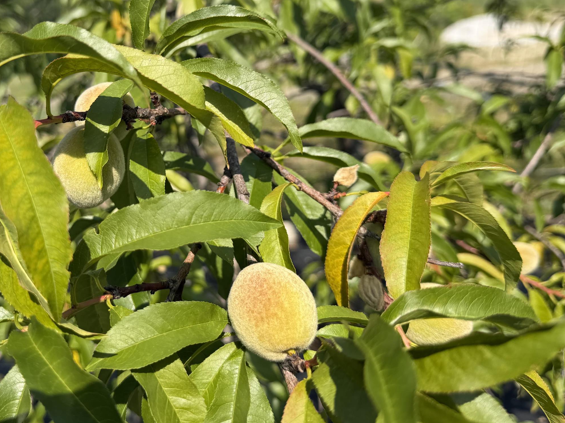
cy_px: 162
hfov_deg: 49.0
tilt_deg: -19.1
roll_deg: +8.5
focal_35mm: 37
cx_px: 175
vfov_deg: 38.4
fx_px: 604
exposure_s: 1/3145
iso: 80
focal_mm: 6.76
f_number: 1.78
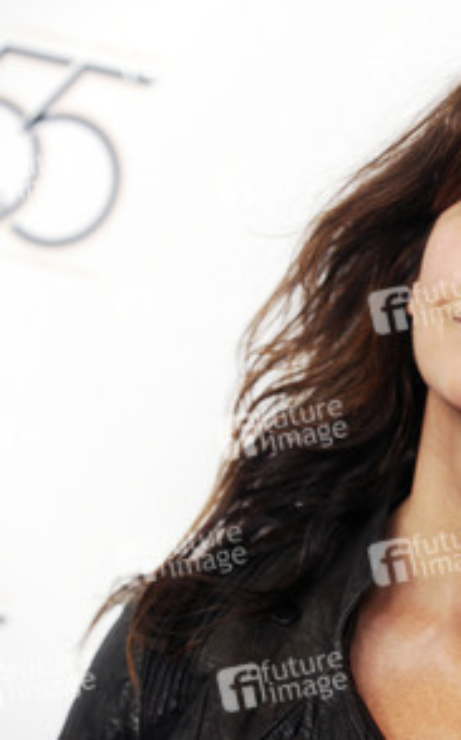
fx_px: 3528
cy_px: 367
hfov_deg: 7.4
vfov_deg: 12.0
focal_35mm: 175
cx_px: 466
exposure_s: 1/320
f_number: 4
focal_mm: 112
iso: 1600
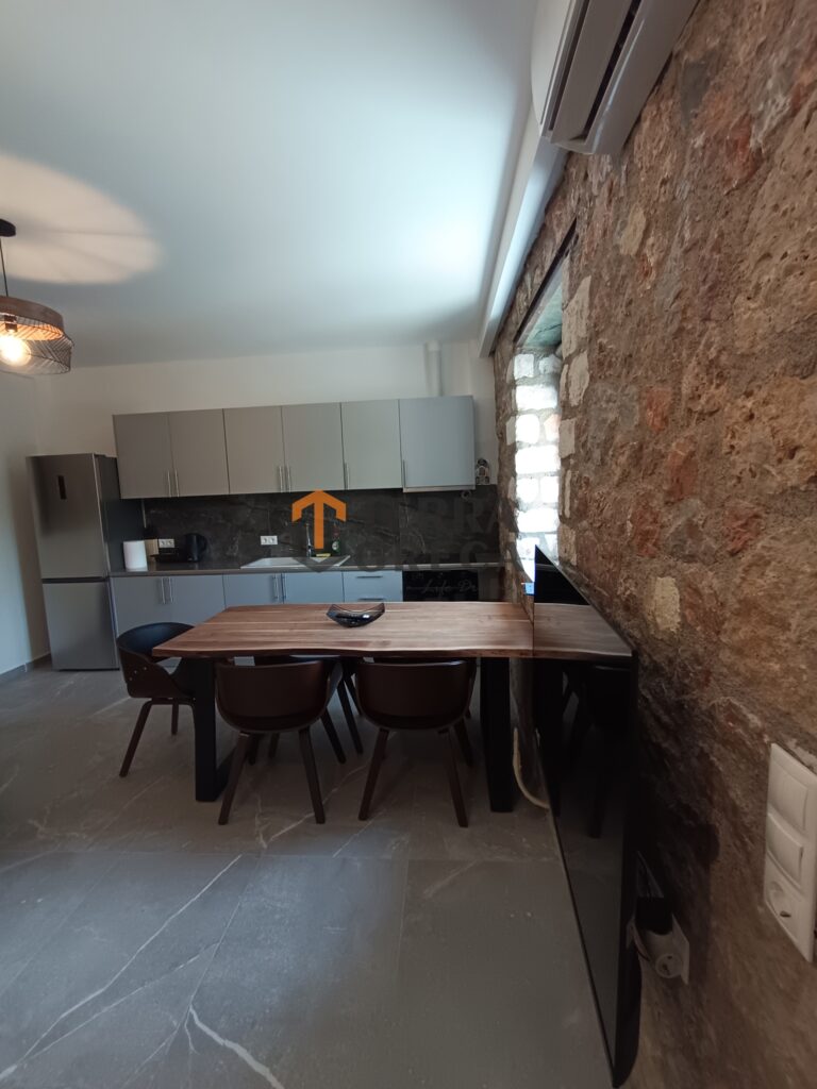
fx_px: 472
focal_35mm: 15
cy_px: 544
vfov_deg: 98.2
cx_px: 408
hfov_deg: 81.7
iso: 183
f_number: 2.2
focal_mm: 1.65
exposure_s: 1/50
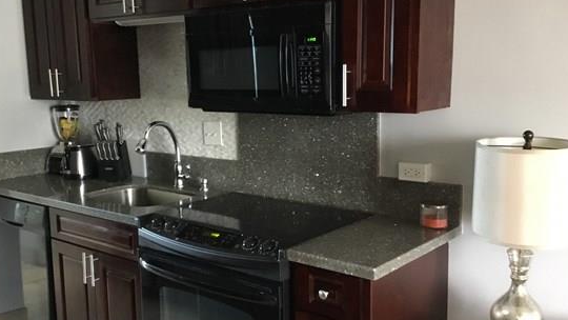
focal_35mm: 40
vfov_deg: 29.7
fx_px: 603
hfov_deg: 50.4
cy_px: 160
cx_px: 260
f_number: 2.4
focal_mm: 3.3
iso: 320
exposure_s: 1/15
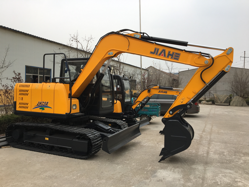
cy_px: 94
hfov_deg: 61.7
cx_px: 124
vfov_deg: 48.2
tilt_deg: -2.0
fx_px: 209
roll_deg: -0.1
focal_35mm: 29
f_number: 2.2
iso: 25
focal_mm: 4.15
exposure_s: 1/187
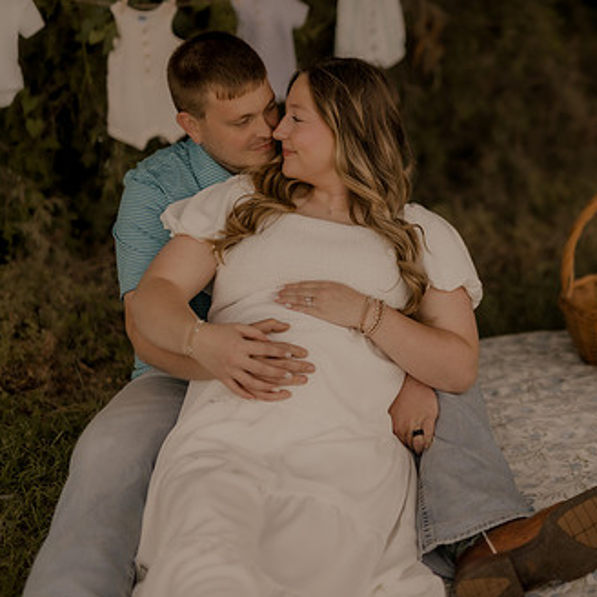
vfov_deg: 23.0
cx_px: 493
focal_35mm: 75
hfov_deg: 22.7
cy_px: 260
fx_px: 1463
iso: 200
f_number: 1.4
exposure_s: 1/1000
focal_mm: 50
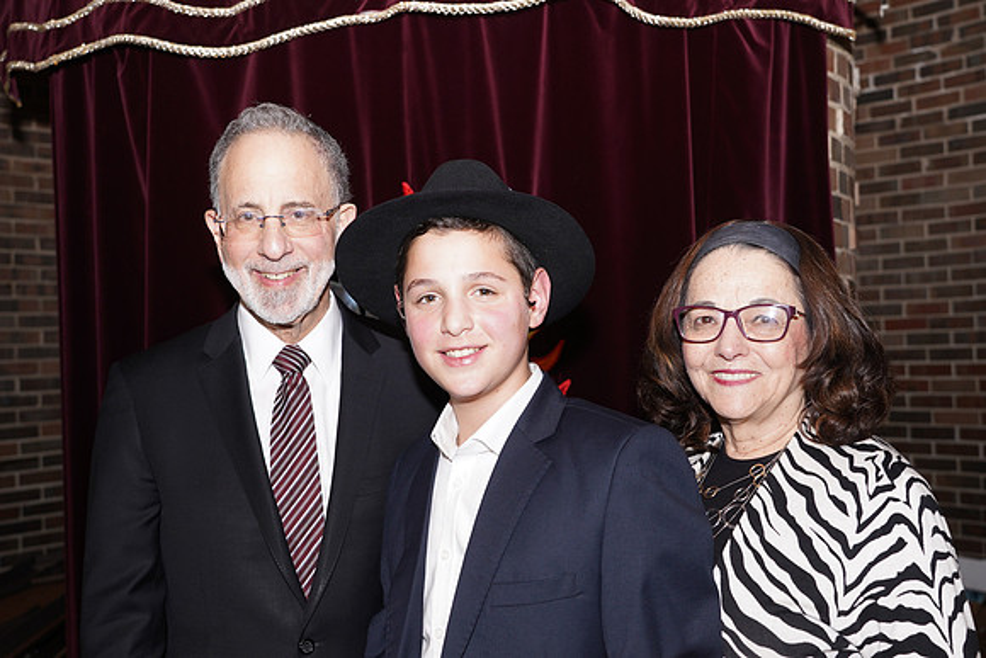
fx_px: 1123
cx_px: 493
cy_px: 329
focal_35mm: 41
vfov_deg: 32.6
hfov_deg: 47.4
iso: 800
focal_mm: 41
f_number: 5
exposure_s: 1/100
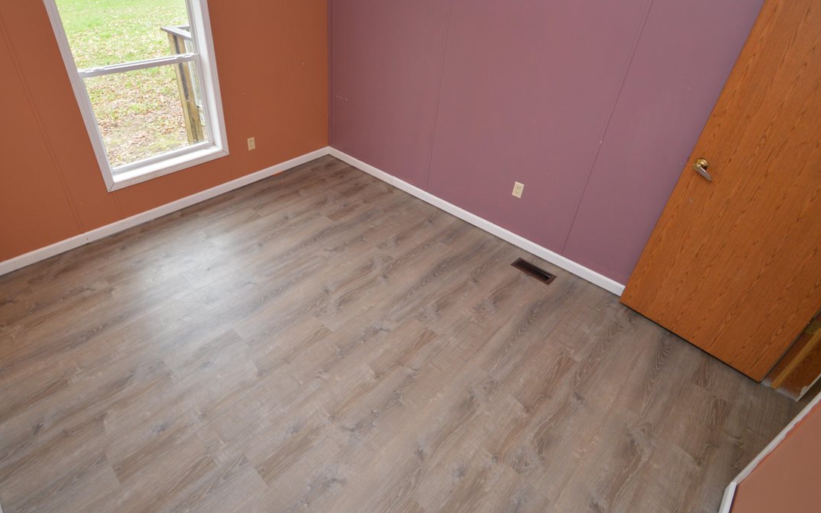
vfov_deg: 64.7
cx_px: 355
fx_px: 403
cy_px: 217
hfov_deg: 90.5
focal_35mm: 18
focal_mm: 10
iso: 500
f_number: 4
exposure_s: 1/60
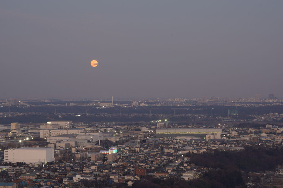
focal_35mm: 100
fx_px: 786
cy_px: 94
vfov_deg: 13.7
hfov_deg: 20.4
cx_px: 142
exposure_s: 2.5
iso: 100
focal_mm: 67
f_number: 14
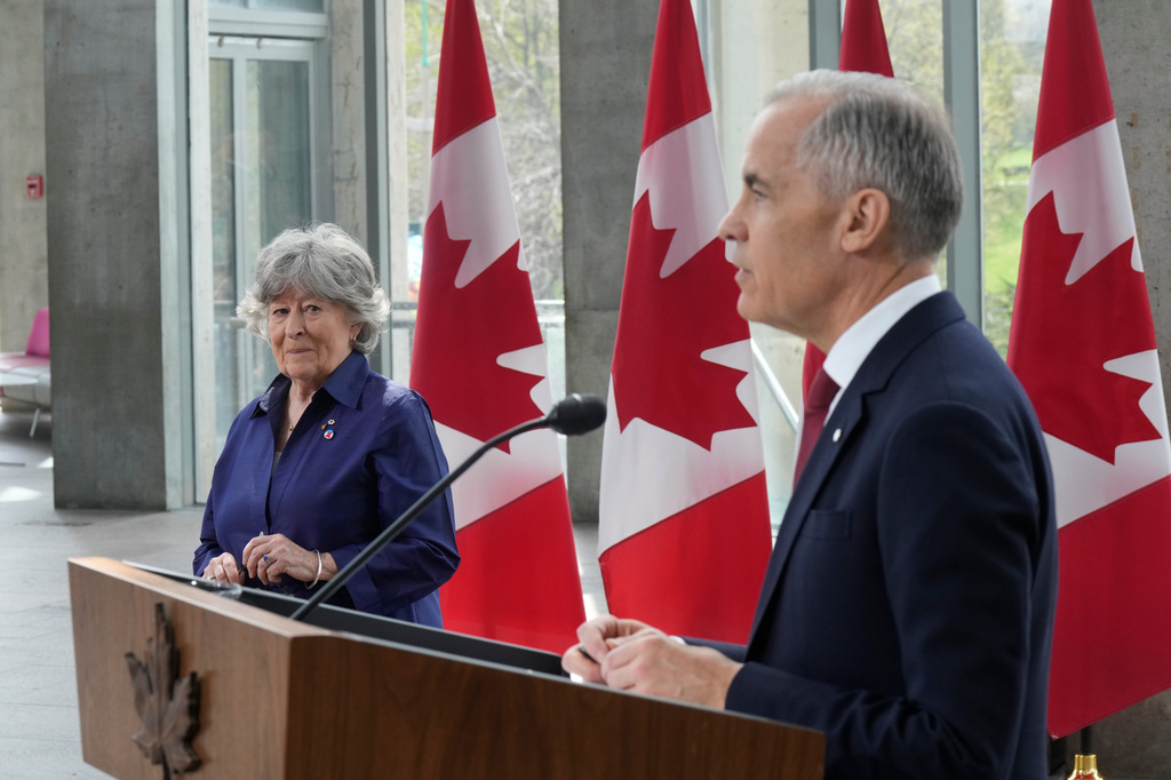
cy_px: 390
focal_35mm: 109
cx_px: 586
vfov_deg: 12.6
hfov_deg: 18.8
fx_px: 3544
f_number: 11
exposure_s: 1/250
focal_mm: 109
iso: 1600
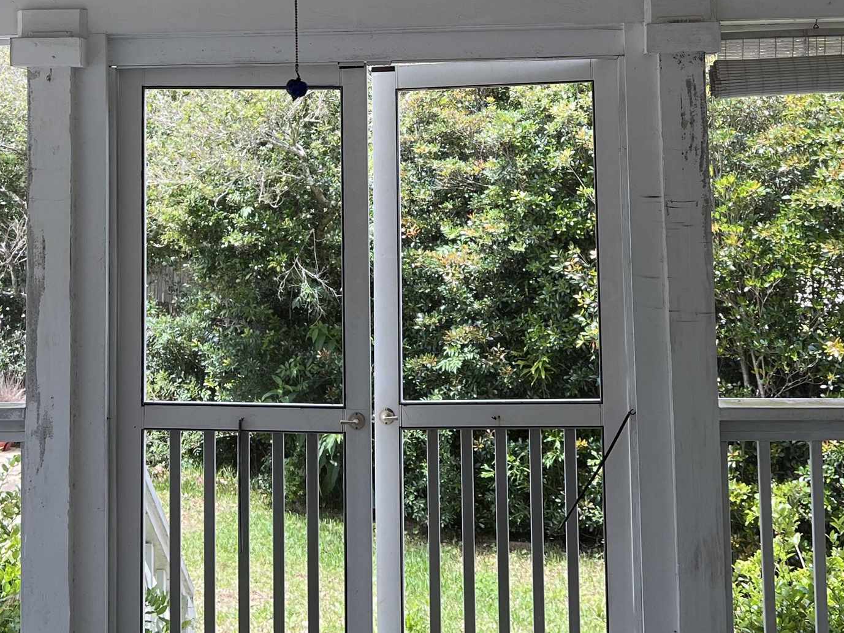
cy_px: 72
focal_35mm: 58
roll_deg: +1.3
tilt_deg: +3.4
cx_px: 427
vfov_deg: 24.6
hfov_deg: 33.2
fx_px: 1414
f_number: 1.5
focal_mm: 5.7
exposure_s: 1/692
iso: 50
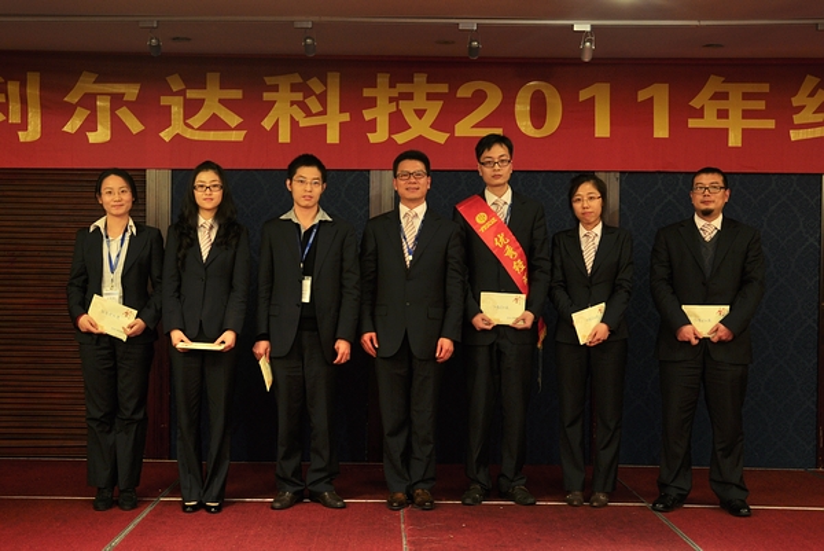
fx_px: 893
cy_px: 276
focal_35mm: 39
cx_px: 412
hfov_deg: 49.5
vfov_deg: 34.3
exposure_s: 1/8
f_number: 4
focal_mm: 26
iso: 200
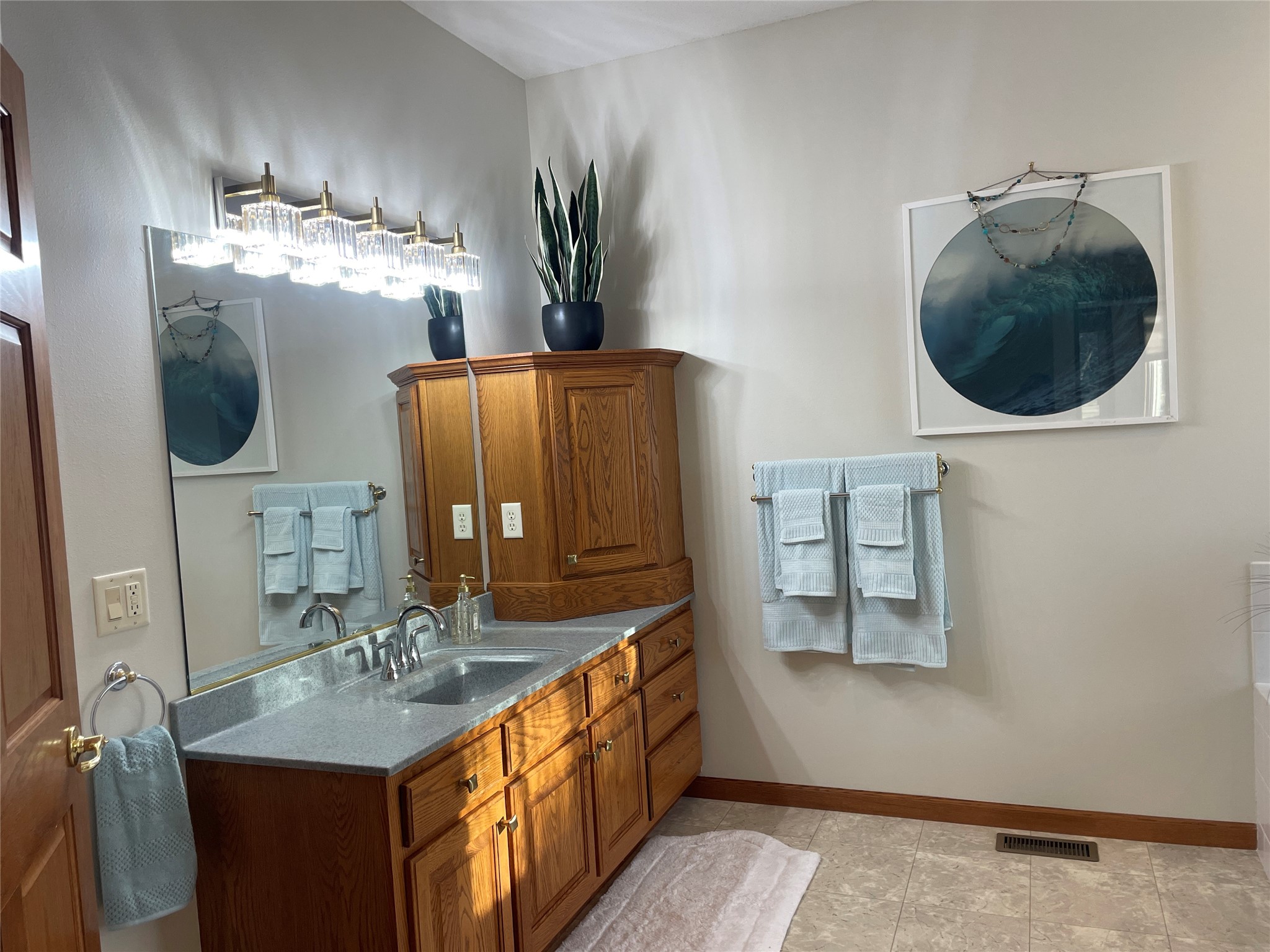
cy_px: 476
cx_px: 635
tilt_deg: -2.6
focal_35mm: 26
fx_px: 954
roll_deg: +4.3
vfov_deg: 53.1
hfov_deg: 67.3
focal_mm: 4.2
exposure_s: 1/120
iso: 100
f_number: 1.6
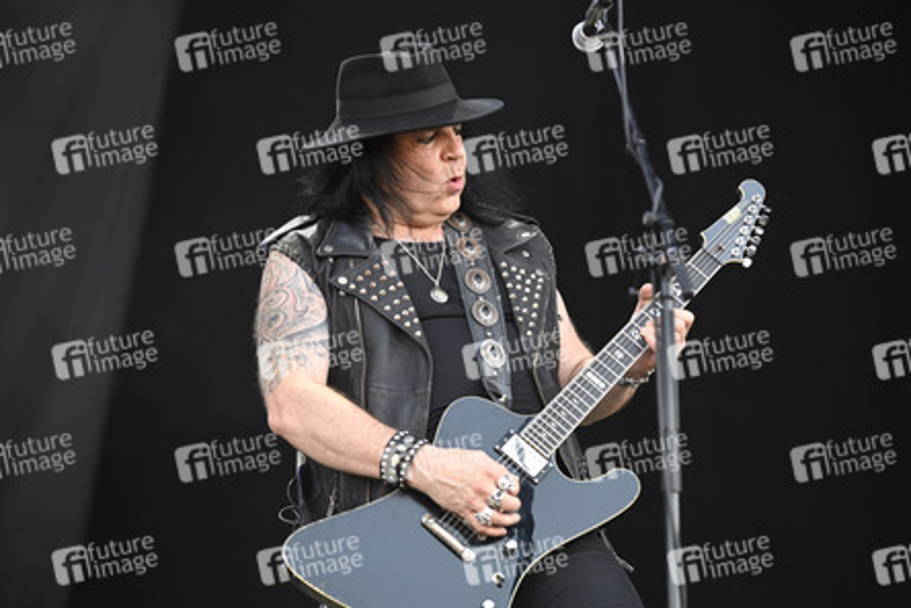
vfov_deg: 10.8
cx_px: 461
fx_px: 3214
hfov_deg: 16.1
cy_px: 304
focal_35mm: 127
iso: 320
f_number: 2.8
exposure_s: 1/400
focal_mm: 125
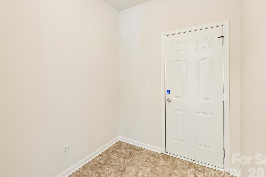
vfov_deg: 70.1
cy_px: 77
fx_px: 126
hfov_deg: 93.0
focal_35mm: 17
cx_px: 121
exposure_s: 1/2.5
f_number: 8
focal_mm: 14
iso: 200
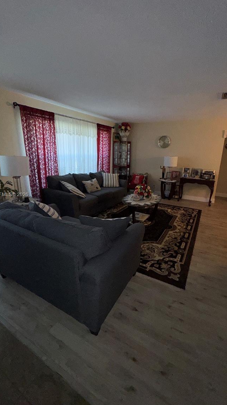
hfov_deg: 67.0
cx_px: 122
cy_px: 195
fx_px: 171
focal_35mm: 16
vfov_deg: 99.3
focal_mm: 2.22
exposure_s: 1/122
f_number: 2.2
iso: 80
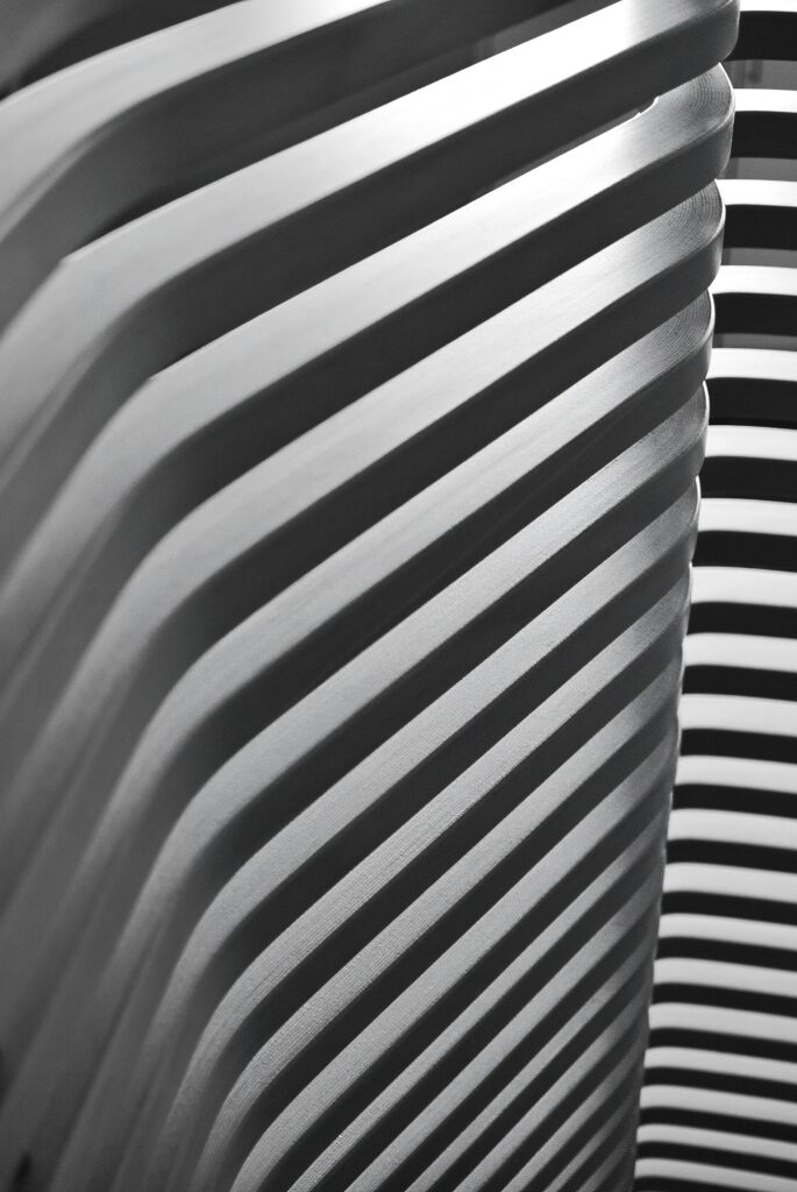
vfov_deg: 40.3
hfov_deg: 27.6
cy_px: 596
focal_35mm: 49
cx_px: 398
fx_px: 1623
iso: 200
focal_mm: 18.5
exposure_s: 1/100
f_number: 1.8
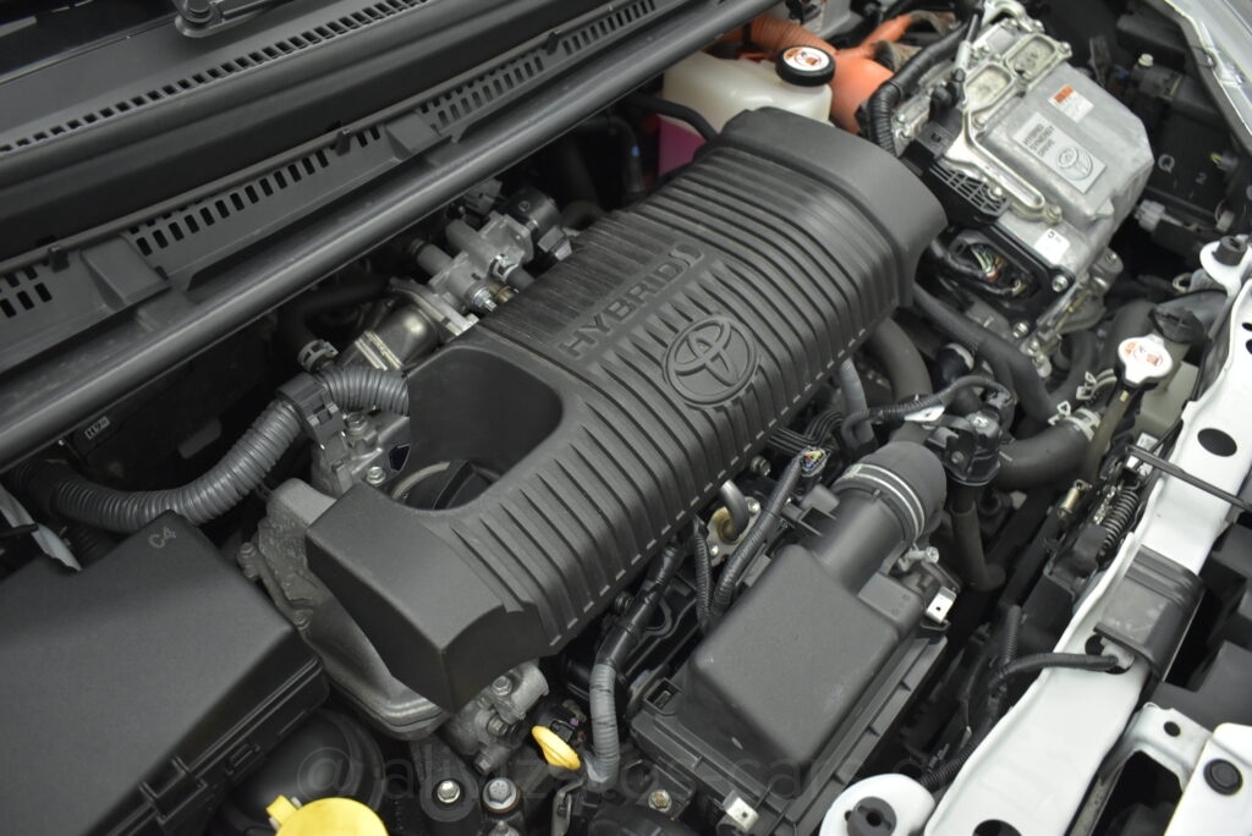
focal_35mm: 30
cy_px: 418
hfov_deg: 61.9
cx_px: 626
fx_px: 1044
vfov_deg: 43.7
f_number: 3.8
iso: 1600
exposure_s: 1/80
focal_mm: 20
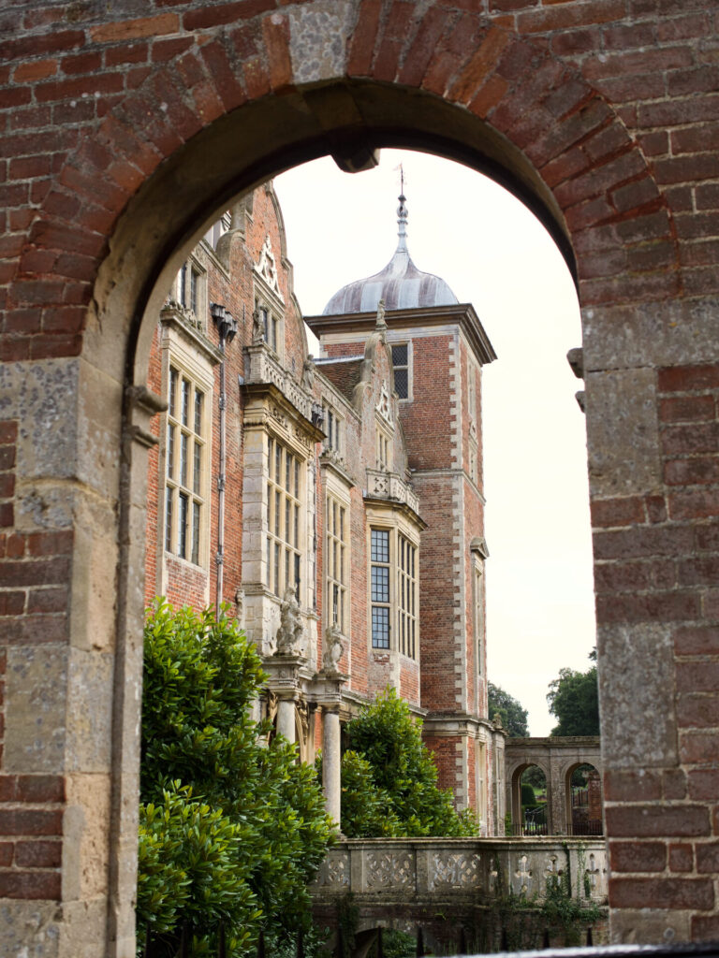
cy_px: 479
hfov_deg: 28.6
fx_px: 1412
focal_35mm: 51
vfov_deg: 37.5
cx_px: 360
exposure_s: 1/800
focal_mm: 25
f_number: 4
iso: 400
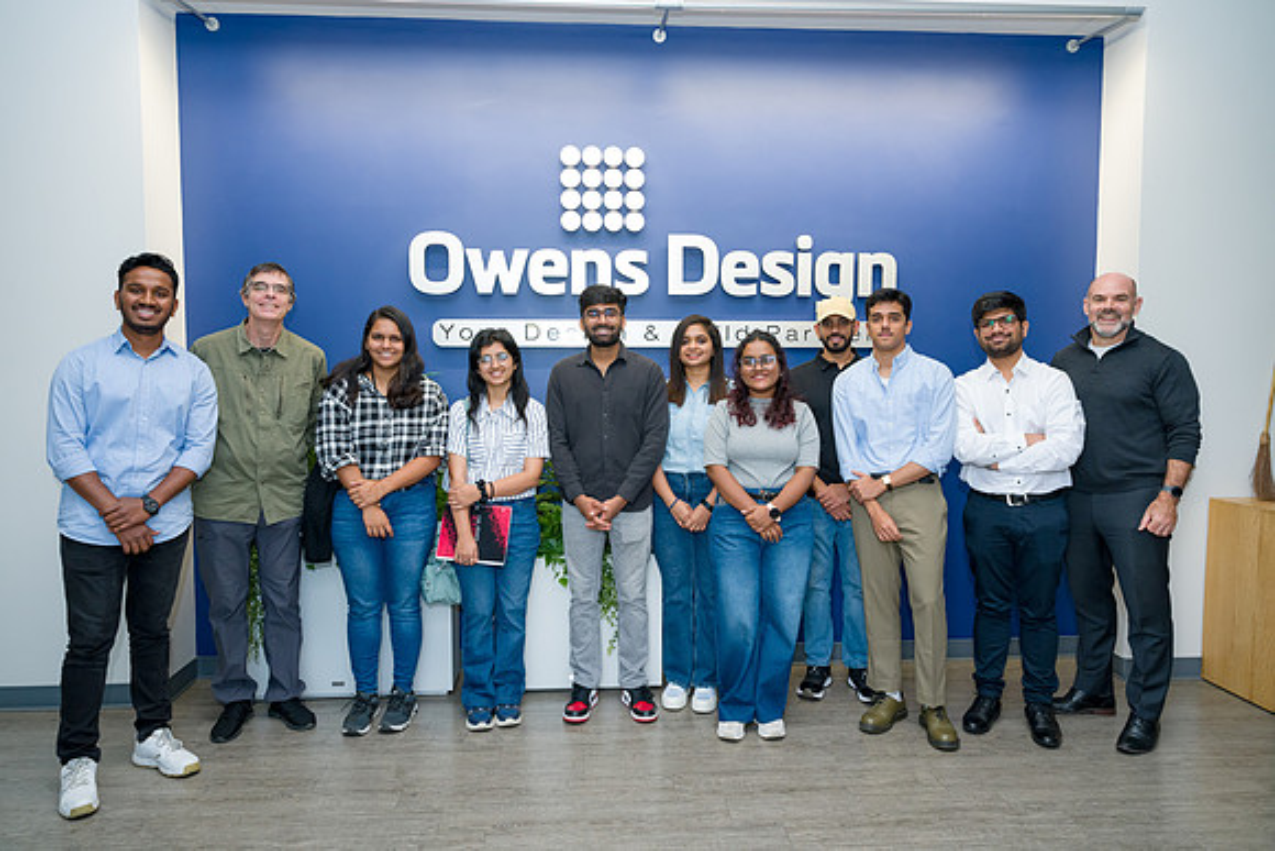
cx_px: 638
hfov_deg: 73.7
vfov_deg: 53.2
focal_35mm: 24
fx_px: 850
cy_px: 426
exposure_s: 1/160
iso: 1600
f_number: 5.6
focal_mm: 24
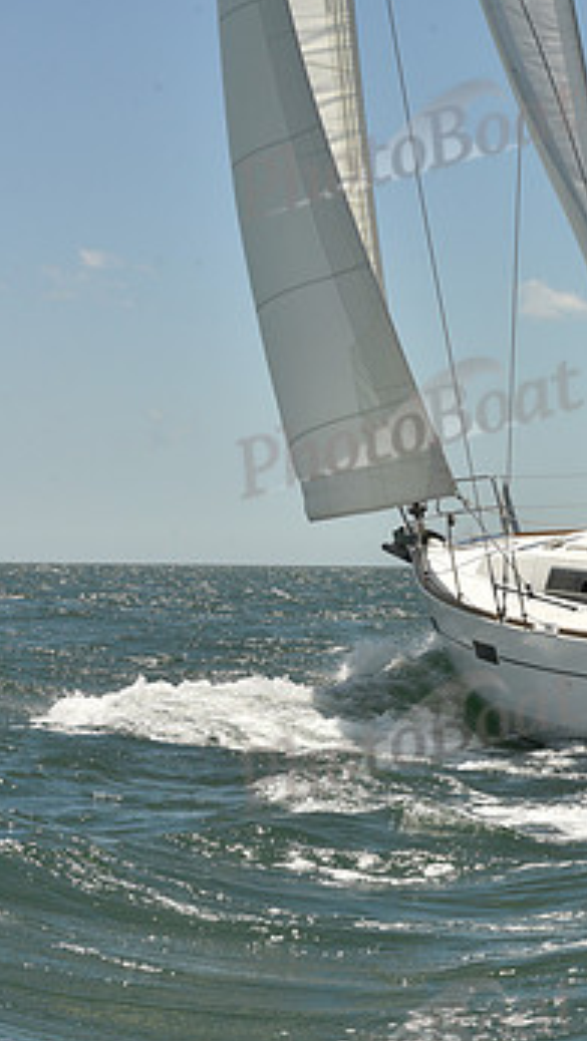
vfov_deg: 17.4
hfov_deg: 9.6
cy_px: 534
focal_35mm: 123
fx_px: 3399
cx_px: 819
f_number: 13
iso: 320
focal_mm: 70
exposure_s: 1/800
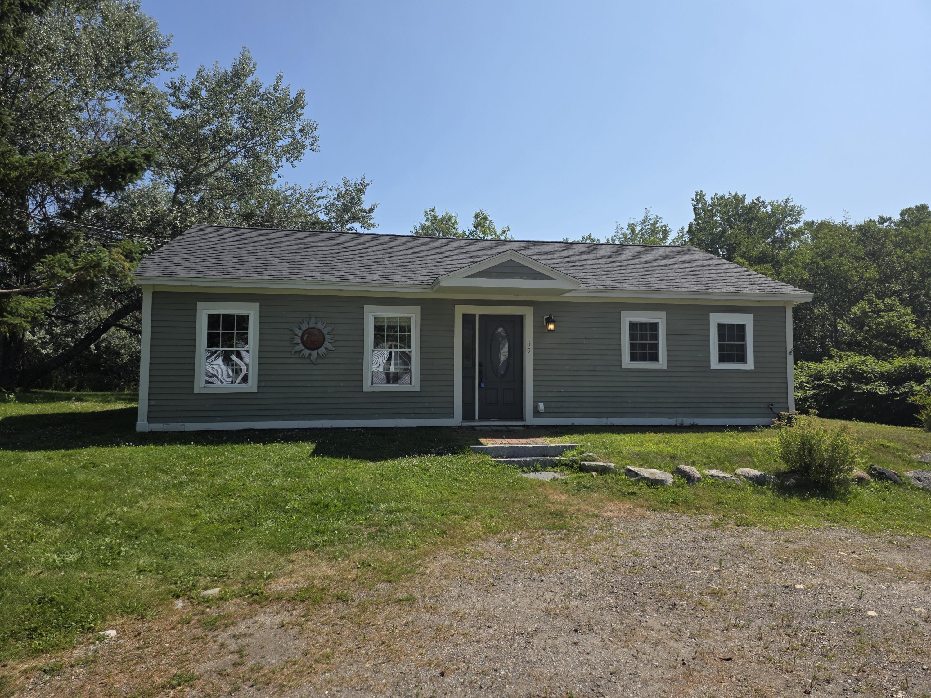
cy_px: 349
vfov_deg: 58.9
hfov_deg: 73.9
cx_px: 466
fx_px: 619
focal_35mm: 23
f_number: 1.7
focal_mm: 6.3
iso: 80
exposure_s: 1/6355
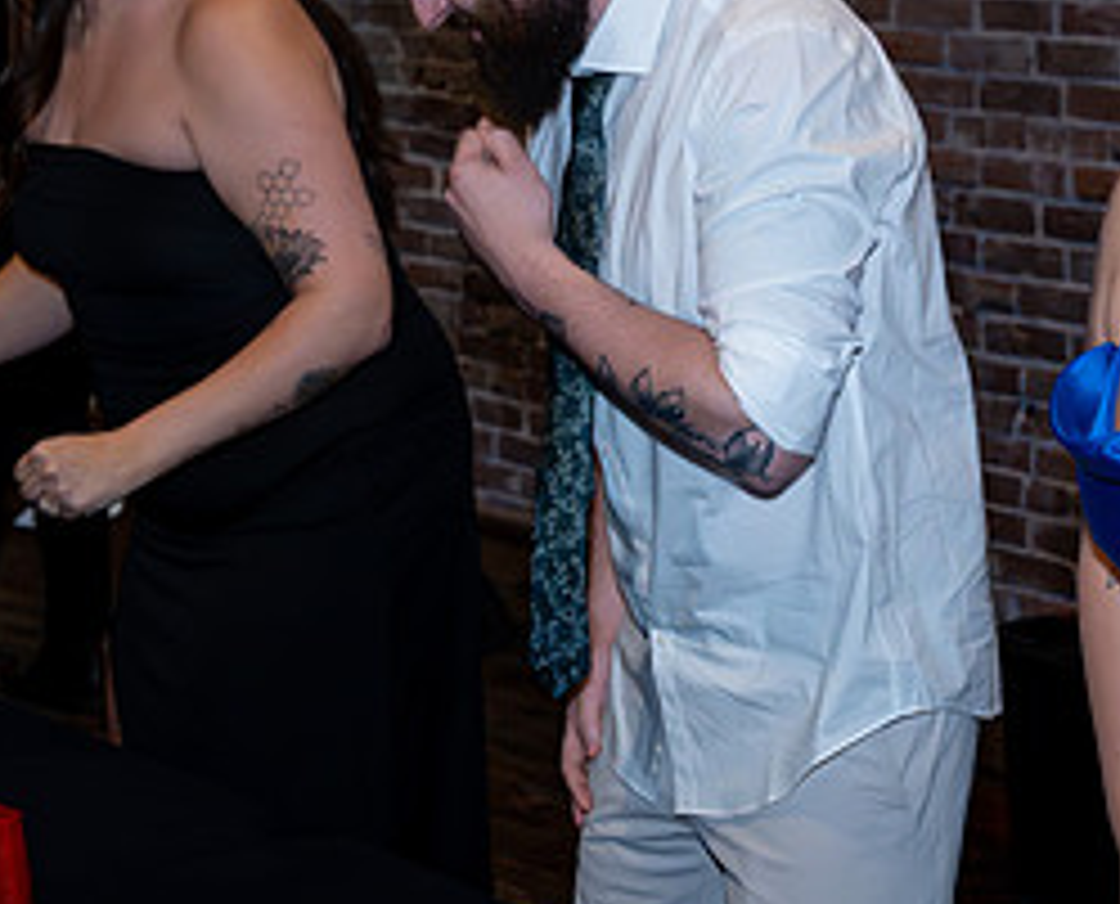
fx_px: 3027
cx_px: 925
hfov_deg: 20.7
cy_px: 369
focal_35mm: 91
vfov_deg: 17.0
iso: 6400
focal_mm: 35
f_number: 5
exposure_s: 1/250
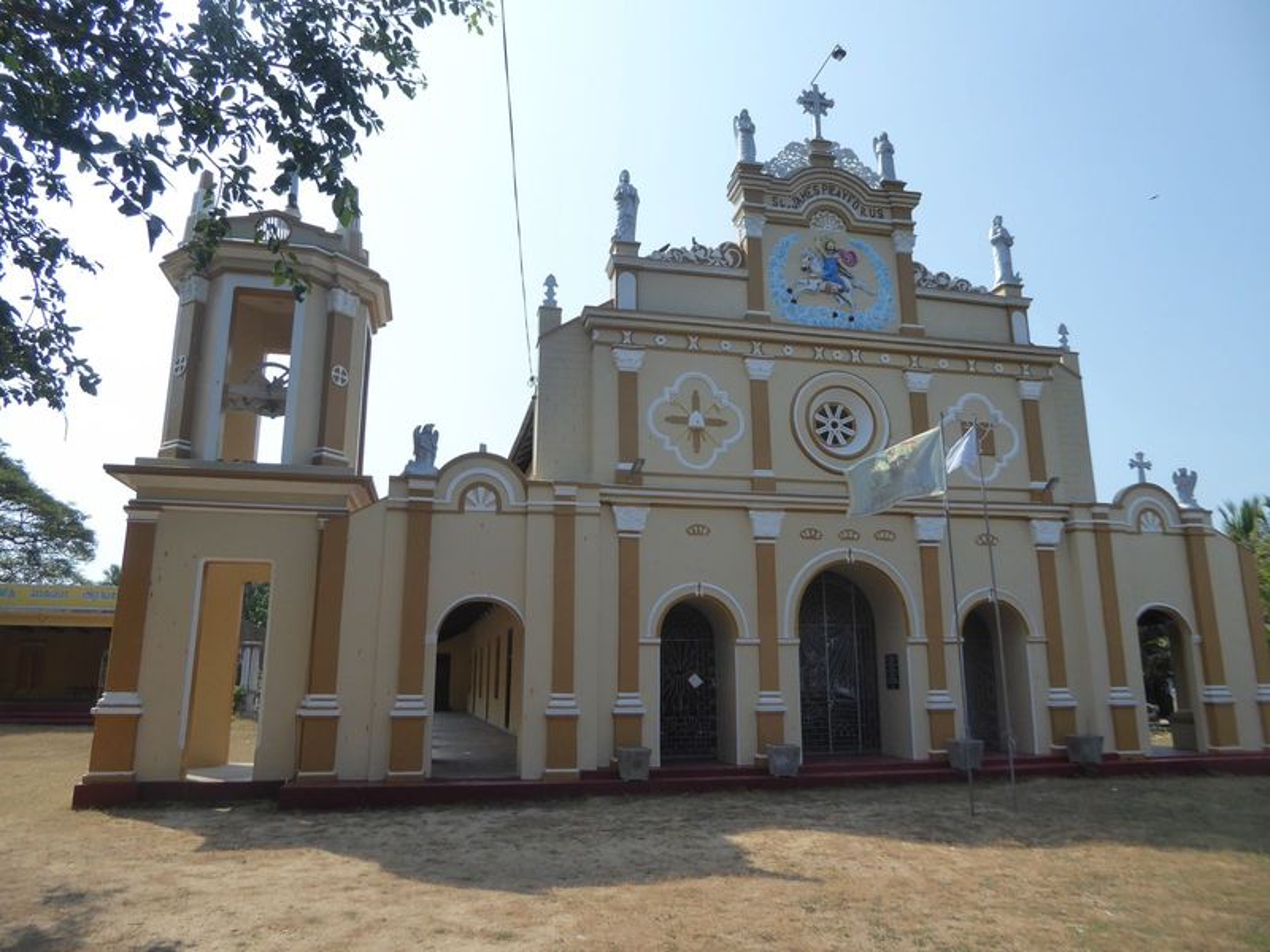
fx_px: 917
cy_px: 476
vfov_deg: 54.9
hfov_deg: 69.4
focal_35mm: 25
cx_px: 635
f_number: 3.3
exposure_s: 1/1000
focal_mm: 4.3
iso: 125
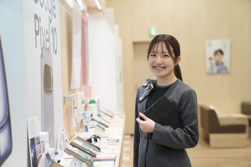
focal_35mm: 70
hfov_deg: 28.8
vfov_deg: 19.5
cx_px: 126
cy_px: 84
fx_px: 488
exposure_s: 1/100
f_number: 2.8
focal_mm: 70
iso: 250
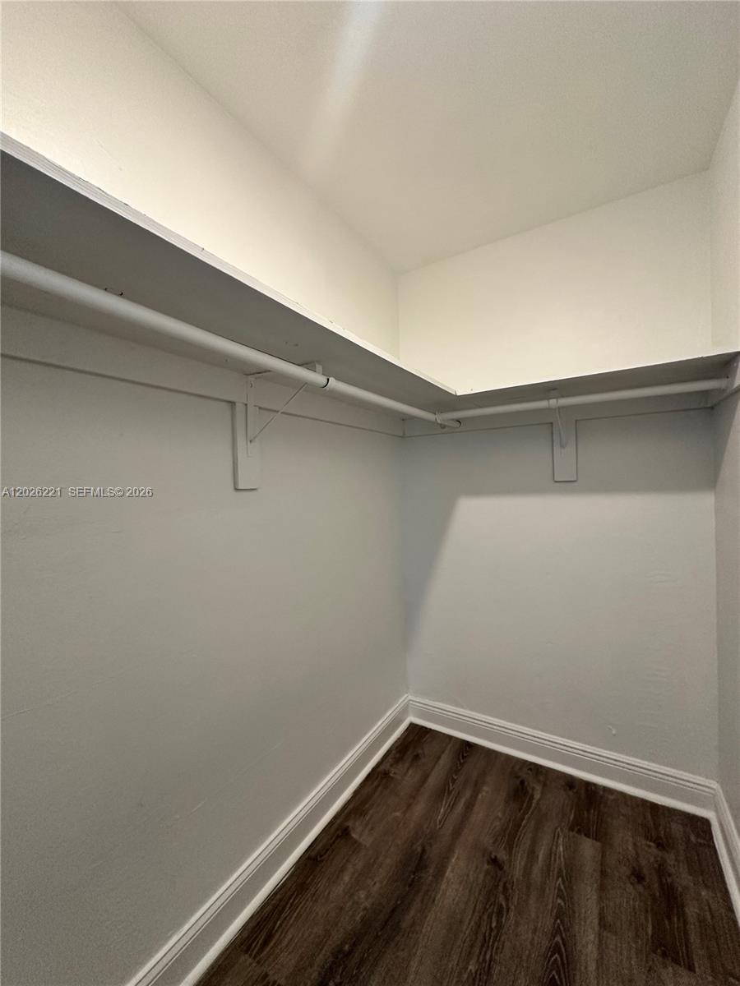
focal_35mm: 14
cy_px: 493
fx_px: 399
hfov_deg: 85.7
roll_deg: -0.1
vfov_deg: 102.1
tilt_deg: -1.7
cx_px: 370
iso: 250
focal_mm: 2.22
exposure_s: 1/120
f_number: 2.2
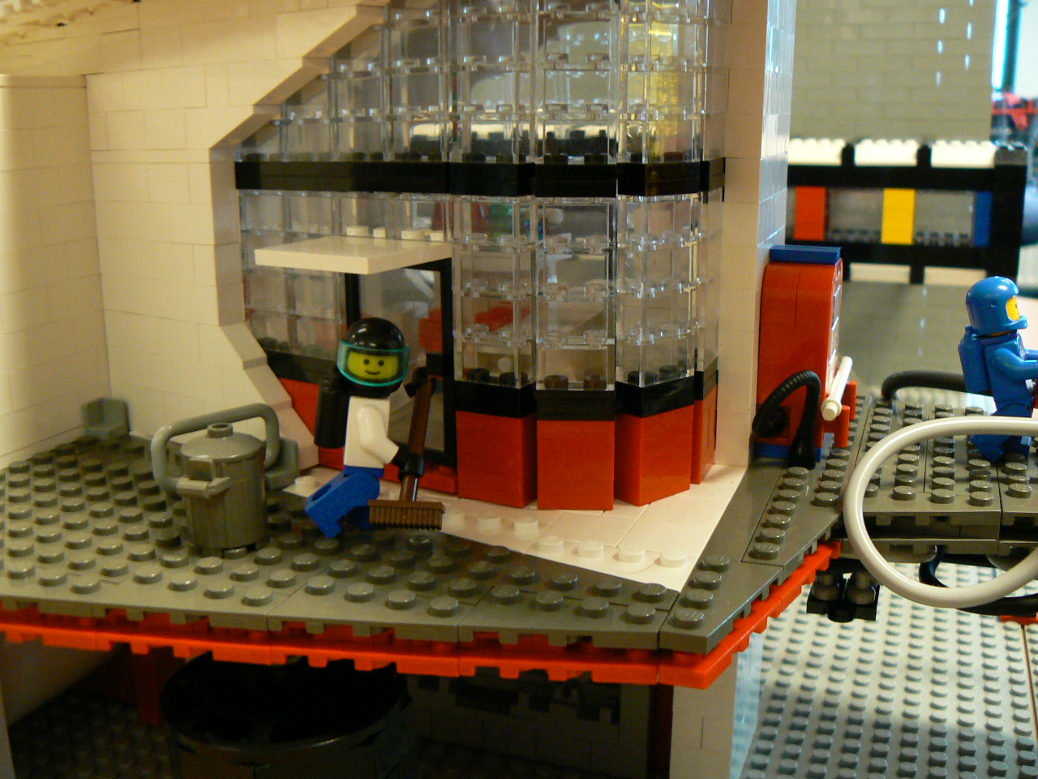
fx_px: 1080
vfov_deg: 39.7
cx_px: 519
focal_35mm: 36
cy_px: 390
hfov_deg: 51.4
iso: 200
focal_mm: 6
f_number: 2.8
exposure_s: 1/6
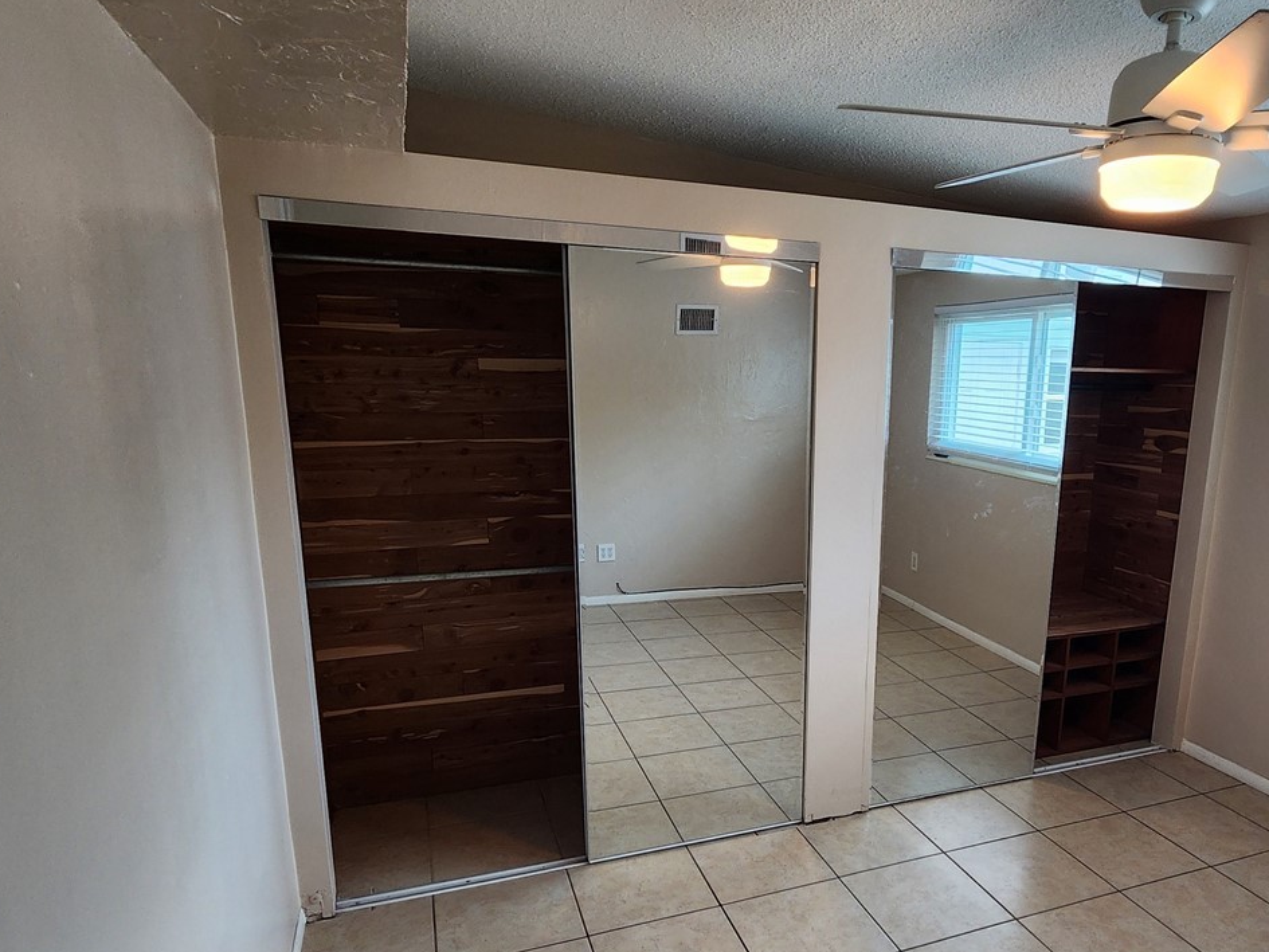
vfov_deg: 60.7
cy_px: 564
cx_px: 796
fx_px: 807
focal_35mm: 22
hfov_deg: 75.0
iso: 160
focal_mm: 2.2
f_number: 2.2
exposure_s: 1/60
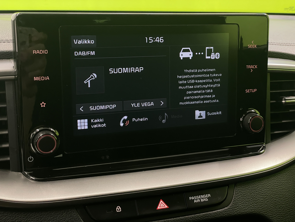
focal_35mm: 52
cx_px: 148
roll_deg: -1.0
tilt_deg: -13.4
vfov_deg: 28.0
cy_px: 111
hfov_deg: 36.8
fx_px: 443
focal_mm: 6
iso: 500
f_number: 2
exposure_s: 1/50
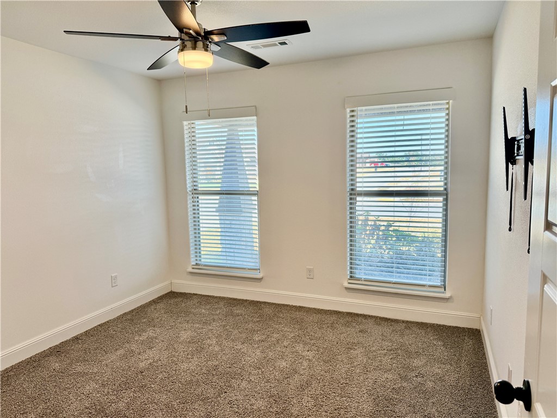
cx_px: 278
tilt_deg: -6.2
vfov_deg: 56.8
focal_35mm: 24
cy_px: 209
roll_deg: +0.7
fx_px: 386
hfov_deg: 71.6
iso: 100
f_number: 1.78
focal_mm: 6.76
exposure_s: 1/237
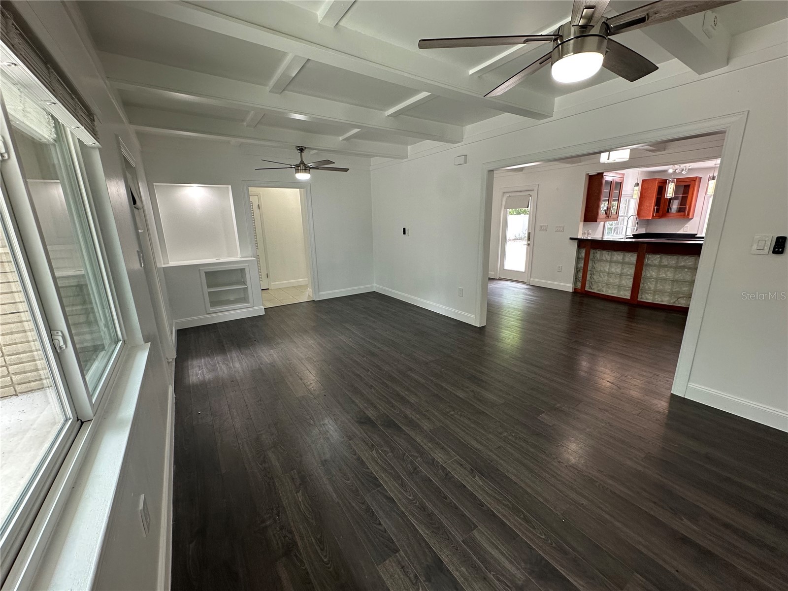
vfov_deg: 85.7
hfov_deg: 102.1
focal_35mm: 14
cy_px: 296
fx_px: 319
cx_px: 394
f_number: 2.2
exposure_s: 1/120
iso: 160
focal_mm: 2.22
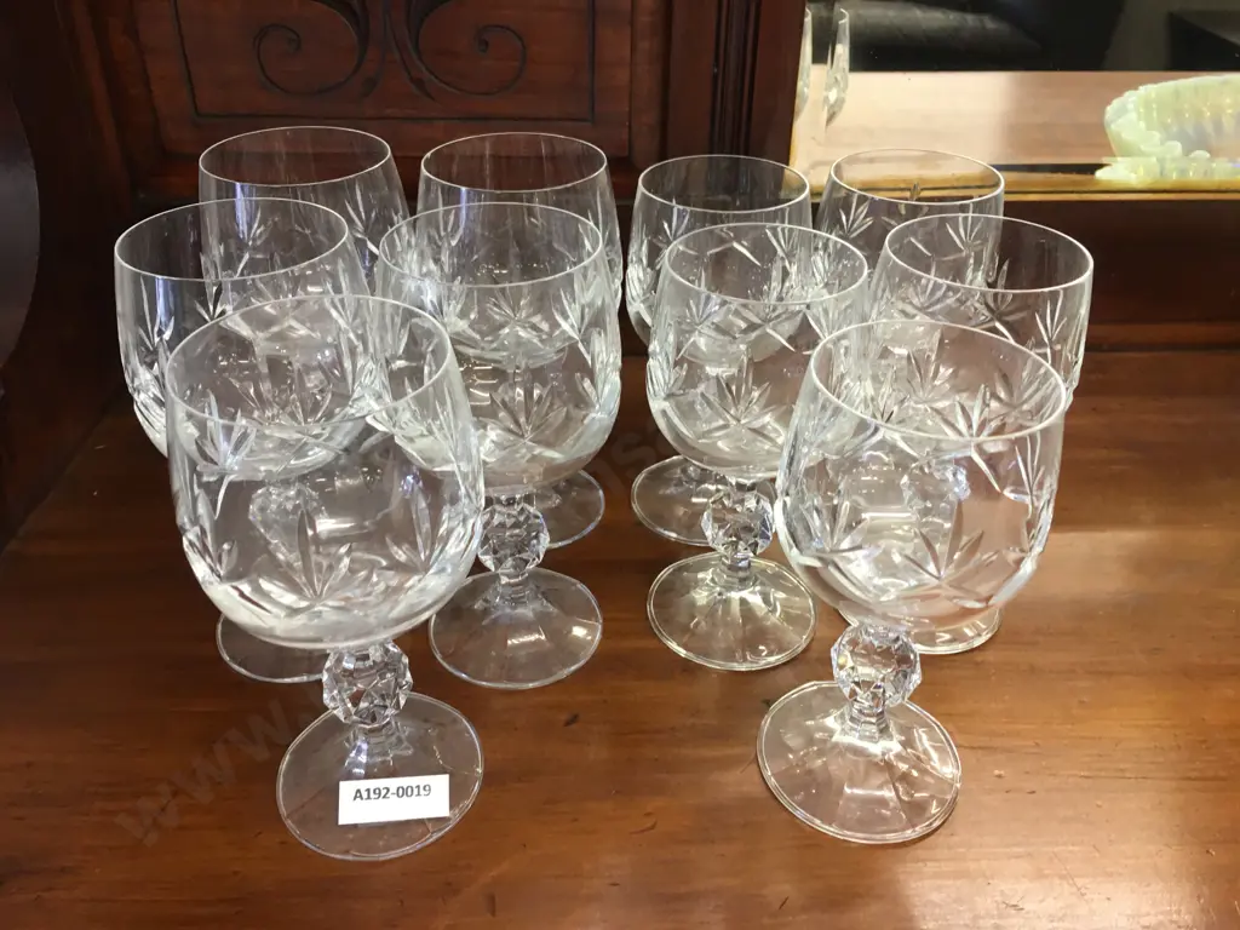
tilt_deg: -32.9
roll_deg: -0.5
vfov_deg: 48.2
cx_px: 620
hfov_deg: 61.7
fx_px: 1039
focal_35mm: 29
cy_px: 465
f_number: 2.2
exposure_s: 1/17
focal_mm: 4.15
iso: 50
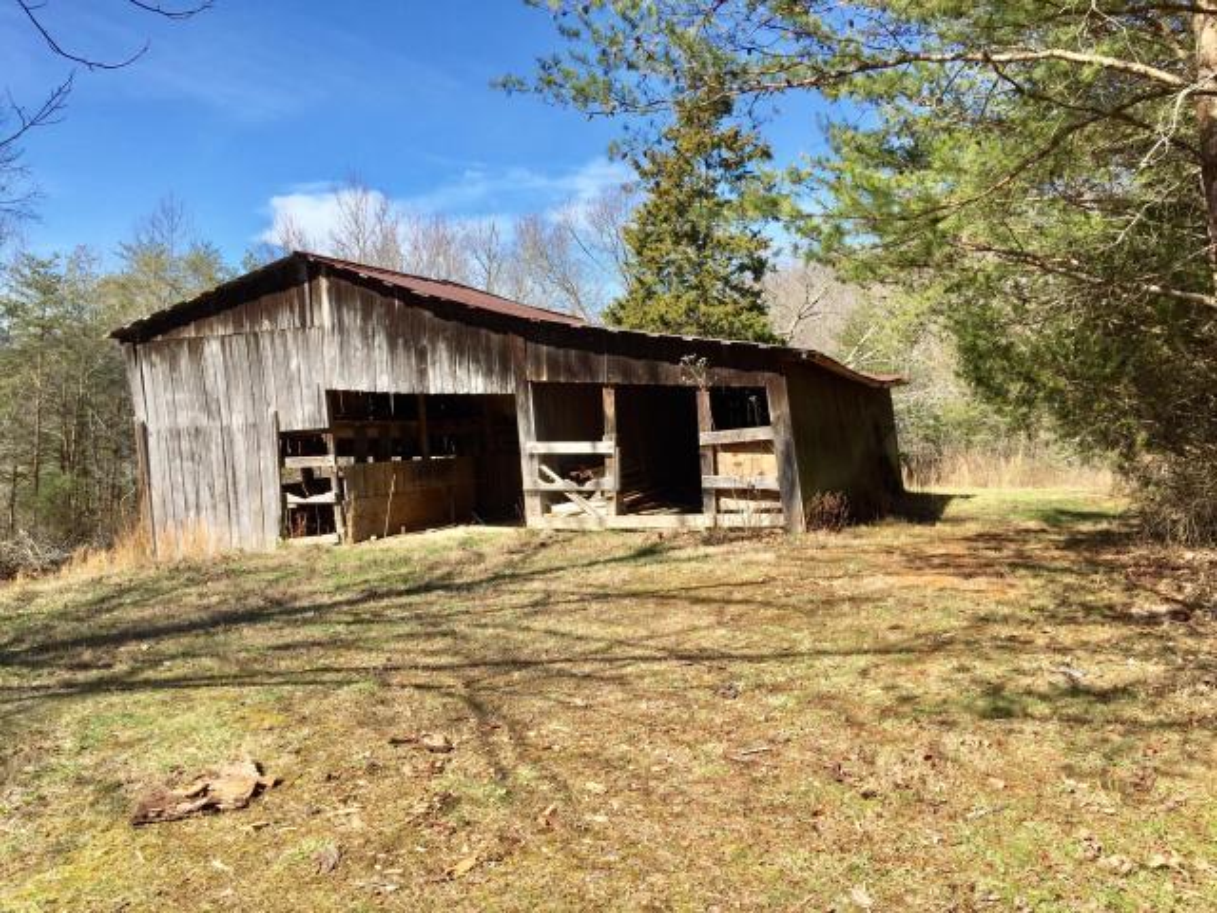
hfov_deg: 61.7
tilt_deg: -2.2
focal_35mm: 29
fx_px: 1020
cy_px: 456
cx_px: 608
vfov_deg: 48.2
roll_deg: -1.6
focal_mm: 4.15
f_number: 2.2
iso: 32
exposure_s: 1/1199
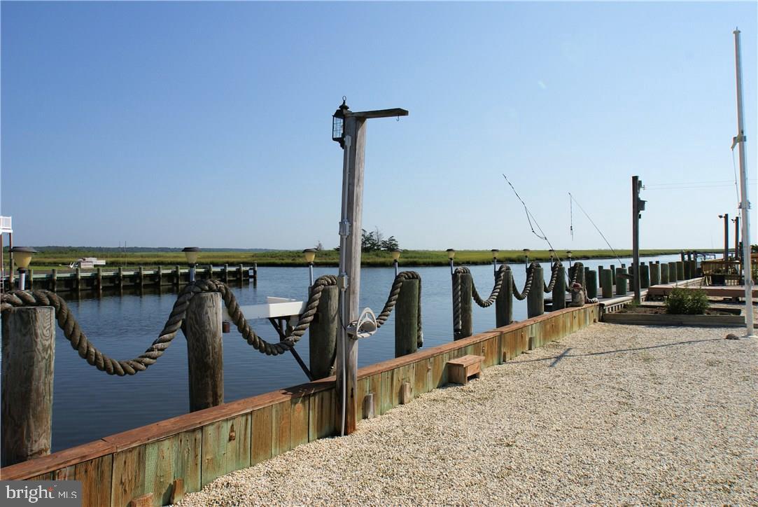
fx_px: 569
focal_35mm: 27
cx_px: 379
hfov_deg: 67.3
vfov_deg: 48.0
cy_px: 254
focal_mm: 18
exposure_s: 1/320
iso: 100
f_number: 11
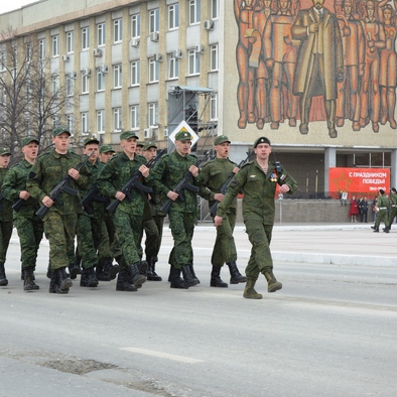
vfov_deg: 16.3
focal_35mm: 107
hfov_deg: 16.3
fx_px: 1384
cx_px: 181
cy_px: 198
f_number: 5.6
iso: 400
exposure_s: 1/640
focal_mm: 55
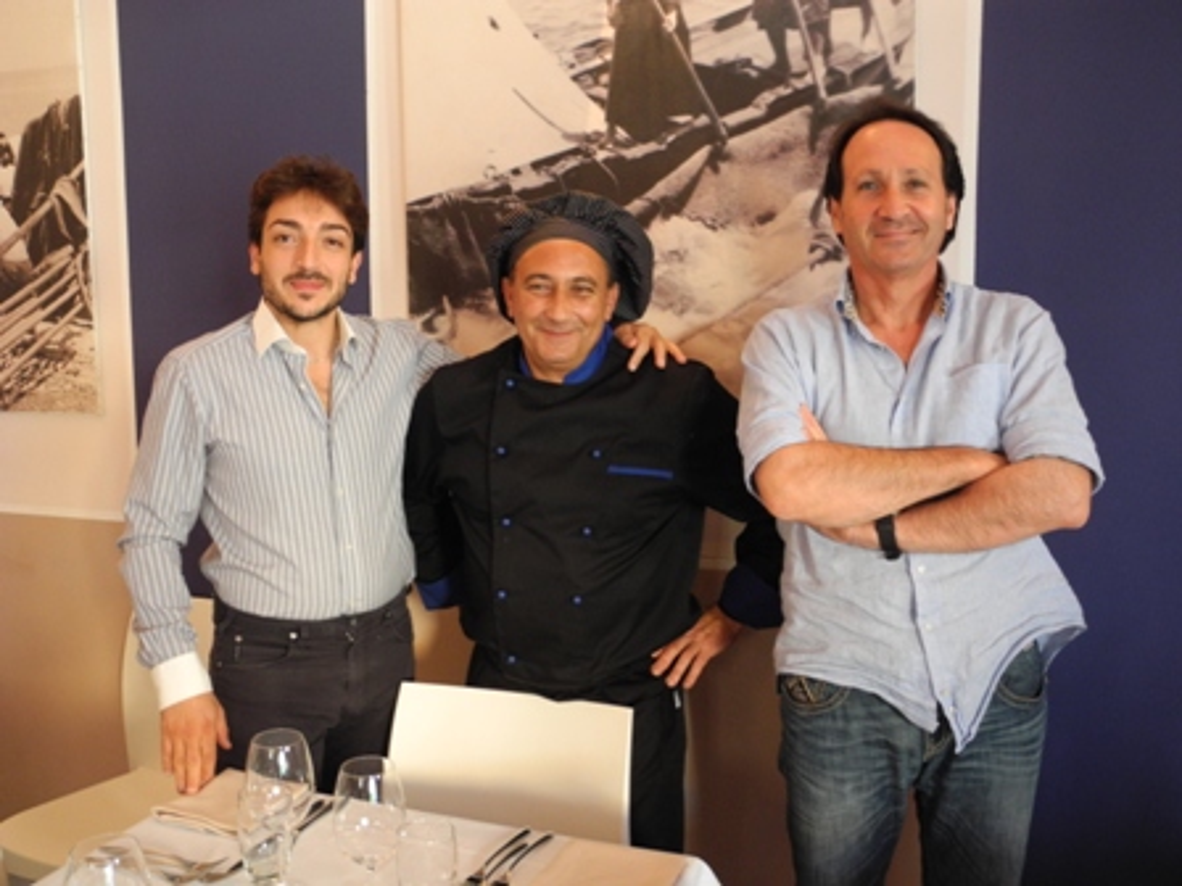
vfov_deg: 40.7
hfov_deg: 52.6
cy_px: 443
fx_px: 1195
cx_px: 591
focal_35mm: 35
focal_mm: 7.4
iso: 400
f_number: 3.2
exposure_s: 1/13.5
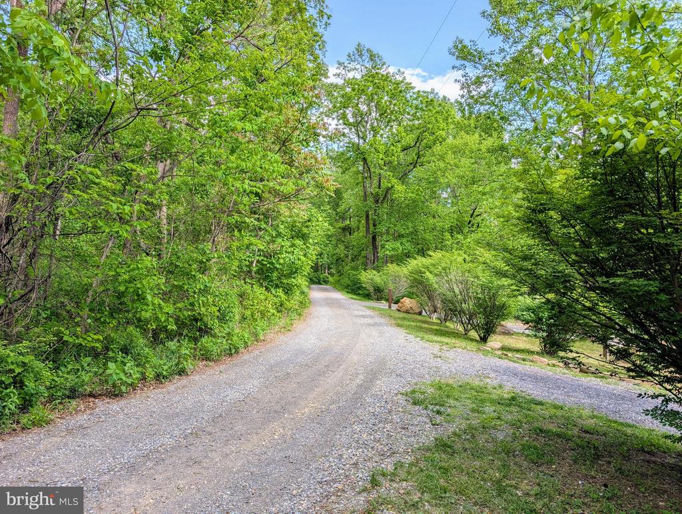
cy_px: 257
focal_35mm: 24
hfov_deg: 71.5
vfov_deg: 56.9
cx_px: 341
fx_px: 474
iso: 22
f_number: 1.68
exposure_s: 1/456
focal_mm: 6.9
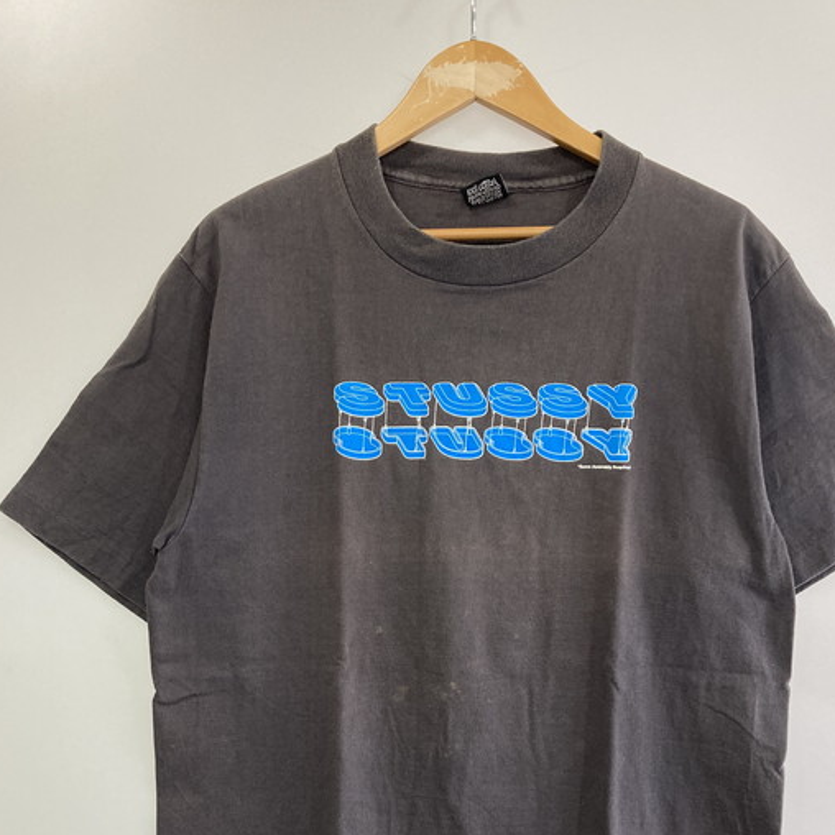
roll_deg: -1.3
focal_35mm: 39
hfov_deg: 42.8
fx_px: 1064
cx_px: 470
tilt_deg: -17.3
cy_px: 564
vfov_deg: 42.2
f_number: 1.8
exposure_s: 1/50
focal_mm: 3.99
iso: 100
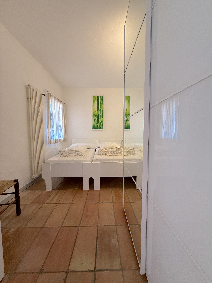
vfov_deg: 102.1
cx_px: 106
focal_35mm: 14
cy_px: 142
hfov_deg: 85.7
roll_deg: -0.4
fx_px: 114
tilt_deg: -3.6
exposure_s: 1/50
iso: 200
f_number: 2.2
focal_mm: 2.22
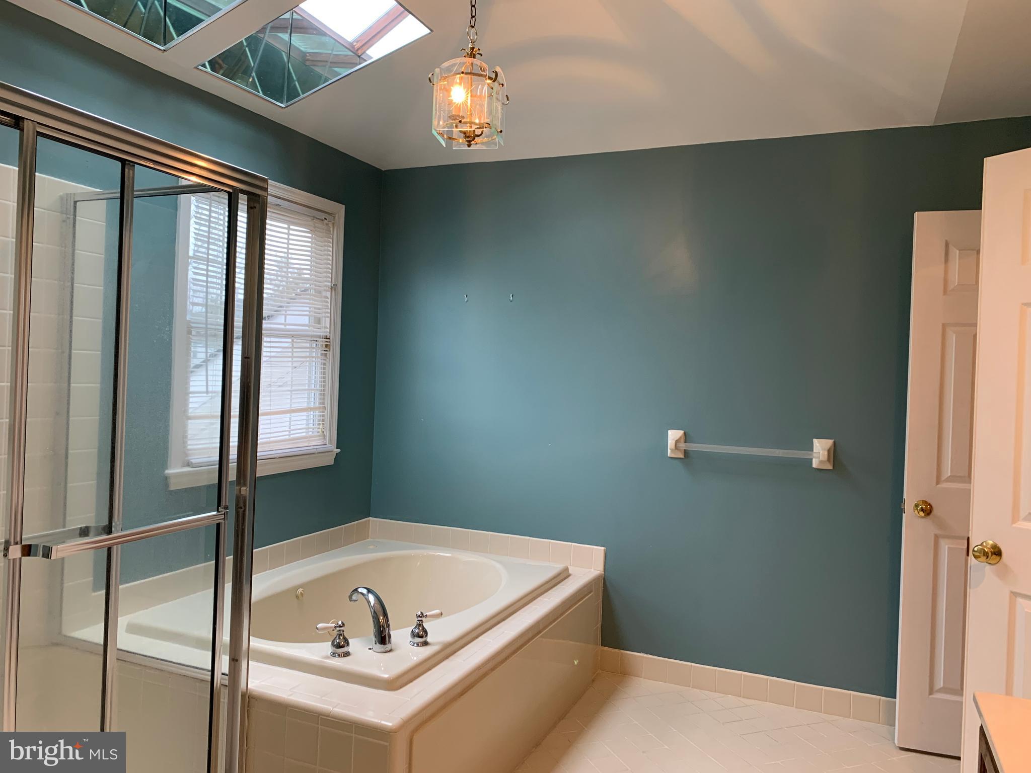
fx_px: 774
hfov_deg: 67.3
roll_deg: -1.5
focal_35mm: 26
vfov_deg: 53.1
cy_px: 386
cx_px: 516
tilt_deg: -0.6
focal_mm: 4.25
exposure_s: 1/60
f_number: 1.8
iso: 100
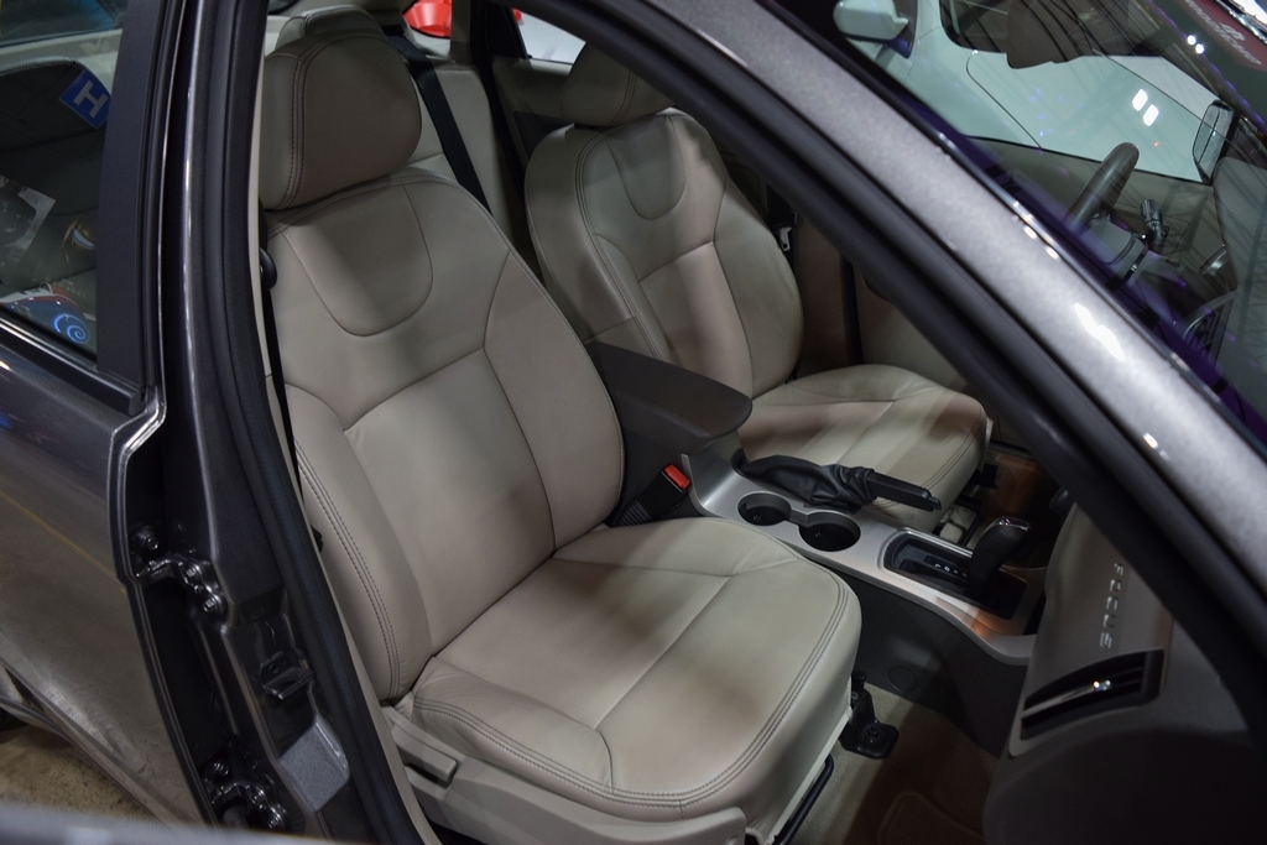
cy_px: 422
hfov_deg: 67.4
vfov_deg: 47.9
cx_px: 634
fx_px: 950
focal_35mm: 27
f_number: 3.5
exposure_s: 1/60
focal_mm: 18
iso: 900
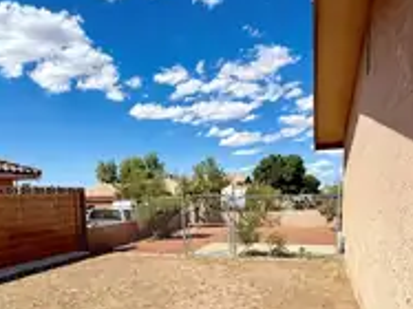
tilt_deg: -5.9
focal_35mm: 30
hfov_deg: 59.9
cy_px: 230
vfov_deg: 45.2
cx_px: 192
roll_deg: +2.7
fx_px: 358
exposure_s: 1/1368
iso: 20
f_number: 2.2
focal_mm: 2.22
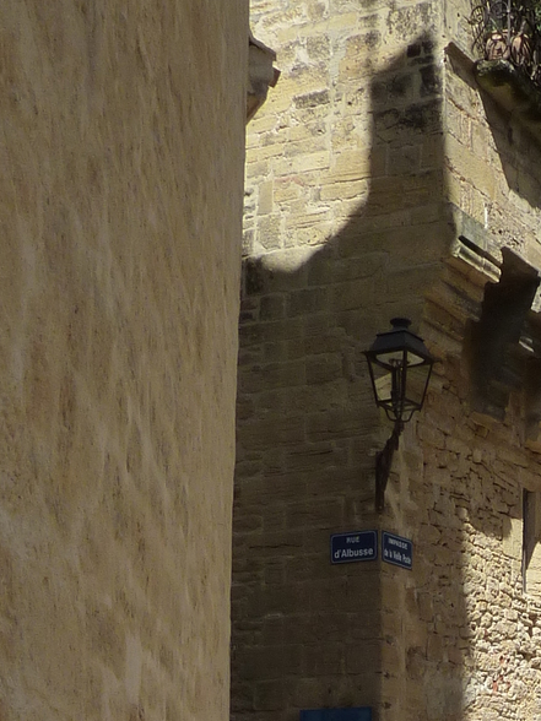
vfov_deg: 26.6
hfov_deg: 19.8
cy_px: 759
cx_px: 709
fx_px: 1417
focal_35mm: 68
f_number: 5
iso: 125
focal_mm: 4.1
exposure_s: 1/500
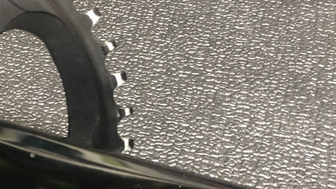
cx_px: 3
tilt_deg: -49.4
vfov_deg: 16.9
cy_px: 130
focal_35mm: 71
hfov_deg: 28.0
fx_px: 632
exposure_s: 1/4
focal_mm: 3.99
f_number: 1.8
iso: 100
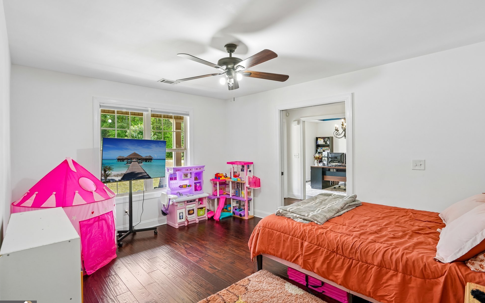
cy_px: 149
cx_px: 239
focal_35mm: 17
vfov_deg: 68.0
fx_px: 225
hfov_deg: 94.4
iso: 400
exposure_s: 1/13
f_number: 8
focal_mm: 16
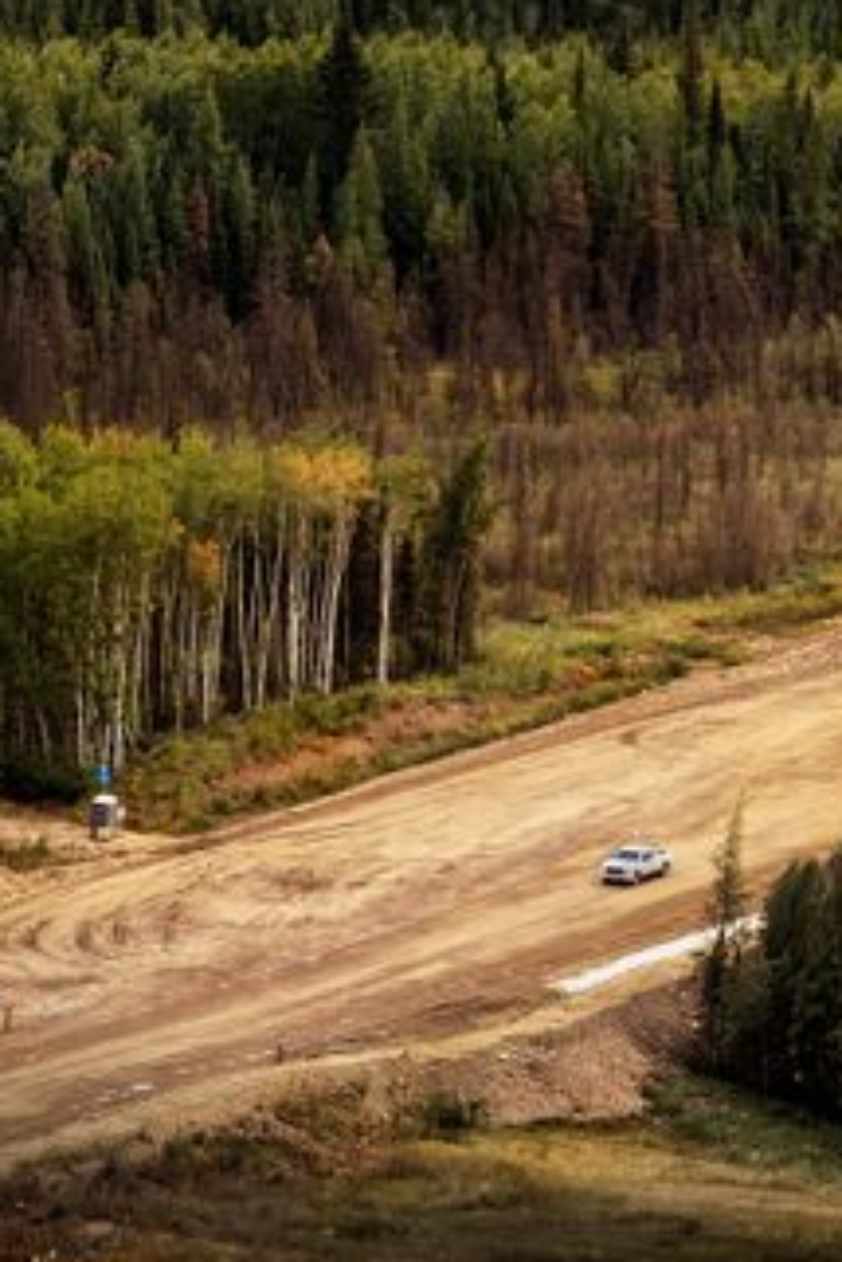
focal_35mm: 381
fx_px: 13351
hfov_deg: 3.6
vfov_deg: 5.4
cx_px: 548
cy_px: 619
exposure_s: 1/800
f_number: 3.2
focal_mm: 160
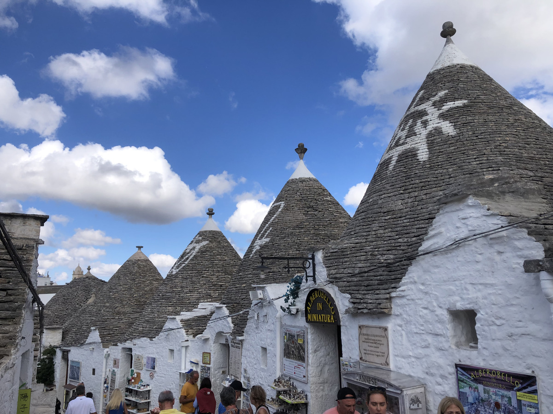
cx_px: 276
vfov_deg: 49.7
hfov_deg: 63.4
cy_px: 207
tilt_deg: +11.2
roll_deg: +1.6
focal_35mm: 28
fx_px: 447
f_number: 1.8
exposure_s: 1/2208
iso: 20
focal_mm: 4
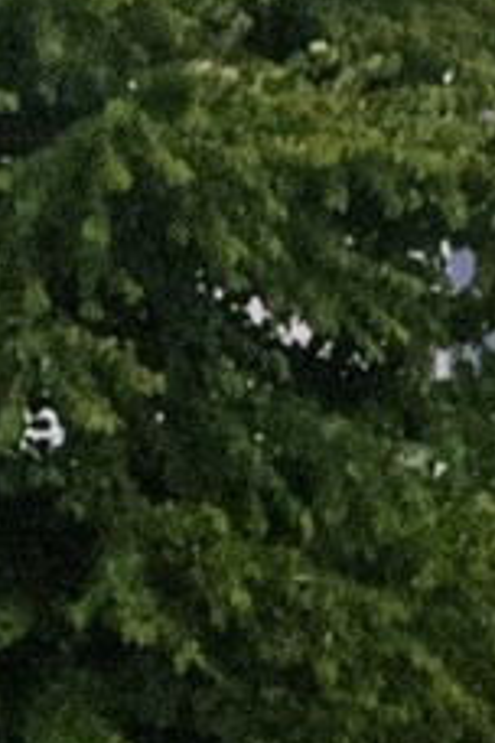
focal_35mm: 474
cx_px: 1368
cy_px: 528
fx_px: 9775
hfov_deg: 2.9
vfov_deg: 4.3
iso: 4000
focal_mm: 50
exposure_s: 1/250
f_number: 4.8
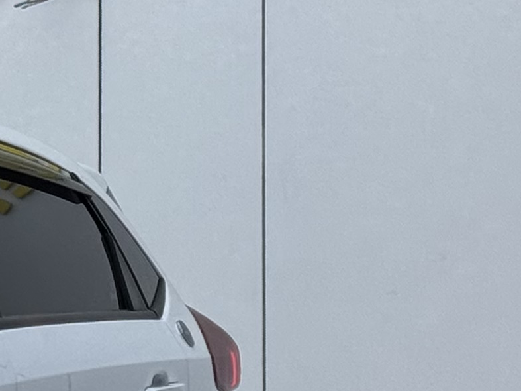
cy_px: 394
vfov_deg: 6.0
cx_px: -603
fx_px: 3702
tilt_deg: +1.8
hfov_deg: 7.6
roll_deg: +1.3
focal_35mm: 246
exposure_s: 1/621
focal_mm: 6.76
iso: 64
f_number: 1.78
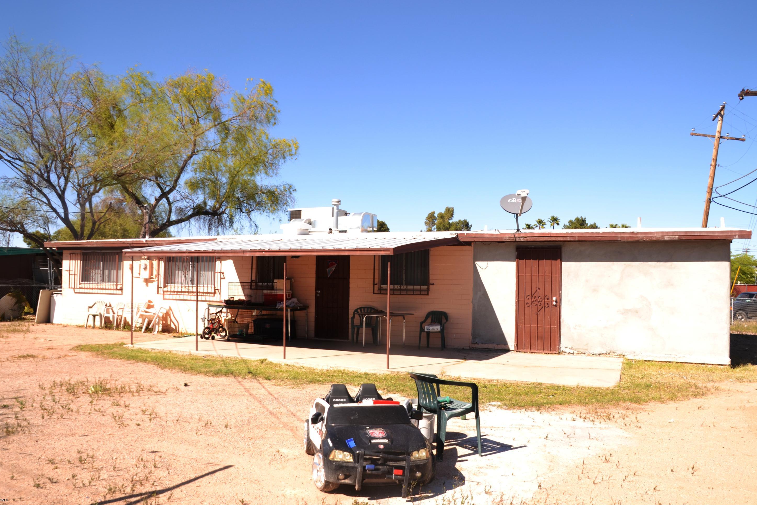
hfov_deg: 60.3
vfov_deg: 42.3
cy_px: 256
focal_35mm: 31
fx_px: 652
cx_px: 375
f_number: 10
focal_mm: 20
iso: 100
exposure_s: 1/200
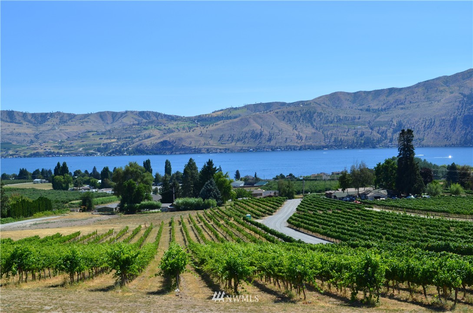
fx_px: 629
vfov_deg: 27.9
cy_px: 156
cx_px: 236
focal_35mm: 48
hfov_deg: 41.2
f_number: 11
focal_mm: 32
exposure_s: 1/125
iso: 100
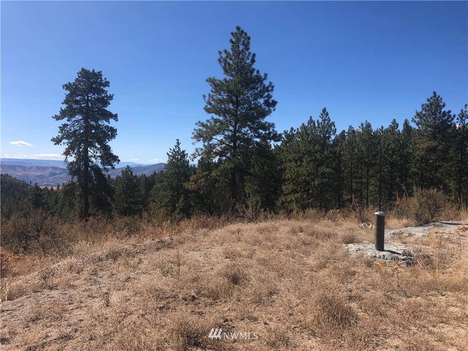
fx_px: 379
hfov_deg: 63.4
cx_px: 234
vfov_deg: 49.7
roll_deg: -1.5
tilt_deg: -1.2
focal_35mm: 28
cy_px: 176
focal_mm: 3.99
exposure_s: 1/2088
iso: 20
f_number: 1.8
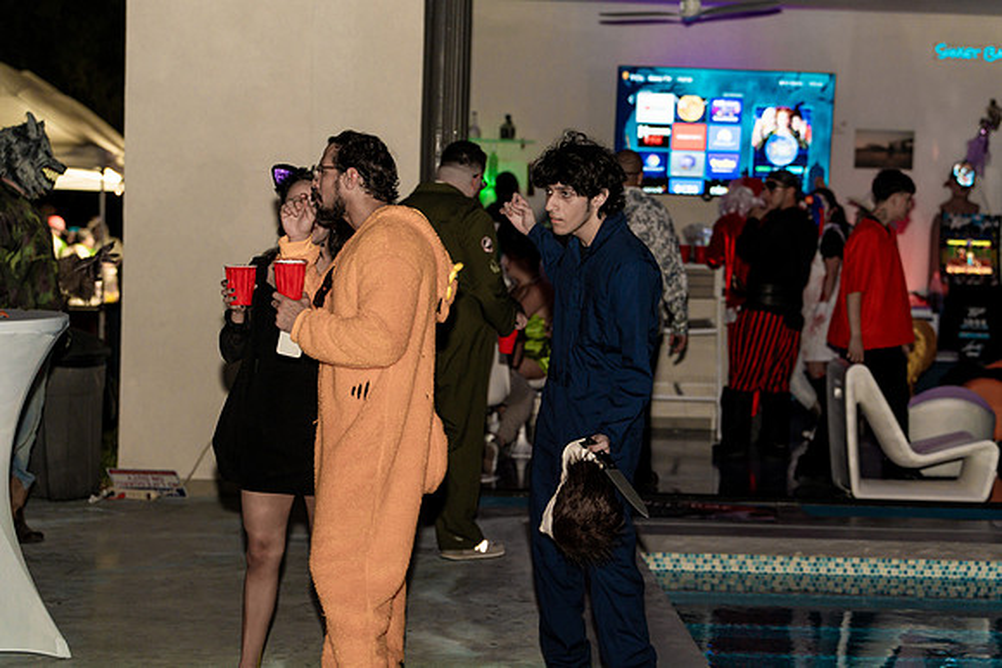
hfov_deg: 25.1
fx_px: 2255
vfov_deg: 16.9
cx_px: 501
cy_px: 334
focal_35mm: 81
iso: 1600
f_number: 3.5
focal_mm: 81
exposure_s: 1/160
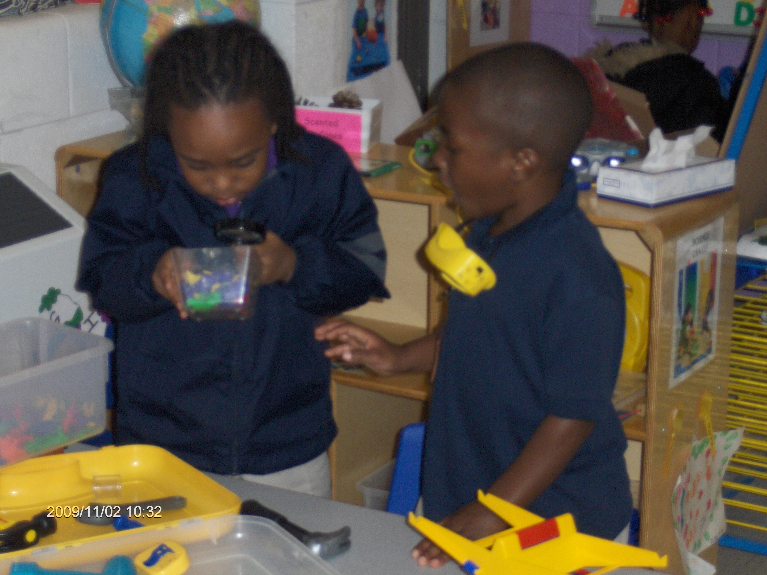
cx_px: 384
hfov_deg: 22.3
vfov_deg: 16.8
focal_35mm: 88
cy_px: 288
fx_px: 1950
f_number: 4.4
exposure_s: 1/100
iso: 141
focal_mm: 19.1
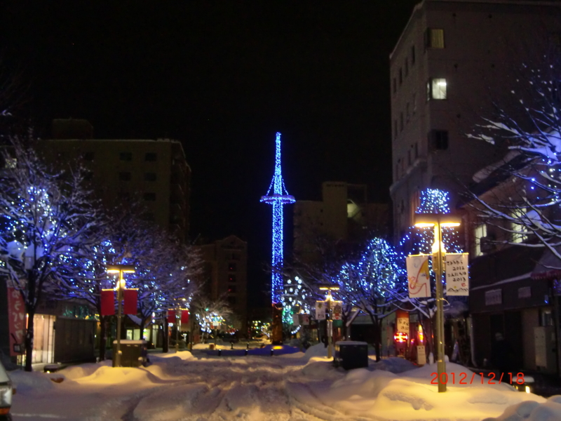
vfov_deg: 31.5
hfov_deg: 41.2
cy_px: 210
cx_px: 280
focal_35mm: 46
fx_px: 745
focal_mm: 8.2
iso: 400
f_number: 3.3
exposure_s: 1/20
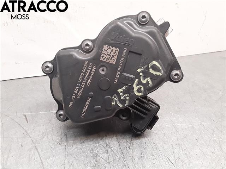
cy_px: 84
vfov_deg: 49.7
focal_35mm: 28
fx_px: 183
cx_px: 113
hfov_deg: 63.4
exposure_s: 1/100
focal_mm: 2.91
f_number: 1.9
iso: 100
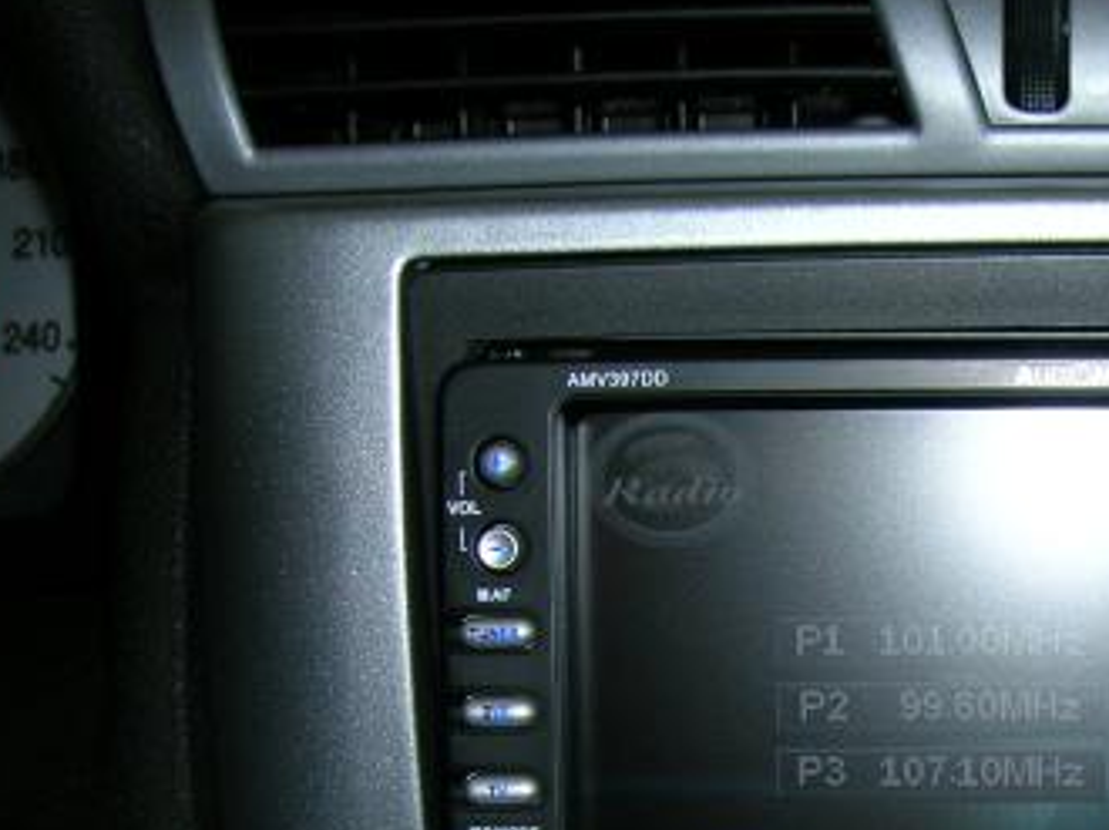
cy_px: 763
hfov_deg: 28.1
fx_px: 2113
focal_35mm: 66
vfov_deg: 21.7
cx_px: 1032
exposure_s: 1/60.1
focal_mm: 5.7
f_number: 2.9
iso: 50
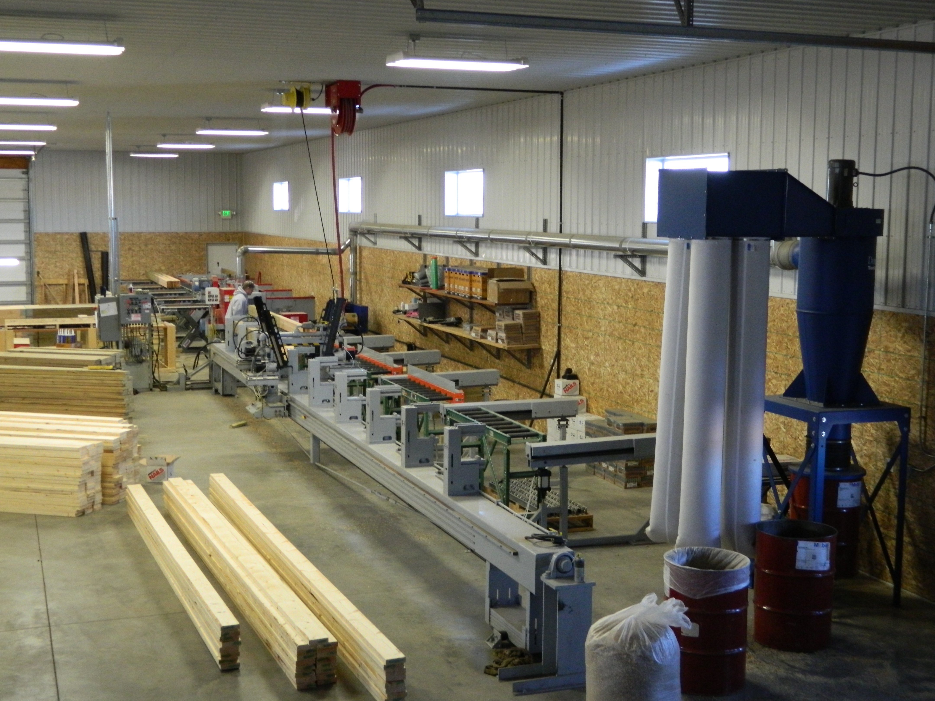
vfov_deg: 30.9
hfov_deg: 40.4
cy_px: 350
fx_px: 1269
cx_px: 468
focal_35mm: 47
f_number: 3.6
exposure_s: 1/40
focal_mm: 8.4
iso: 400
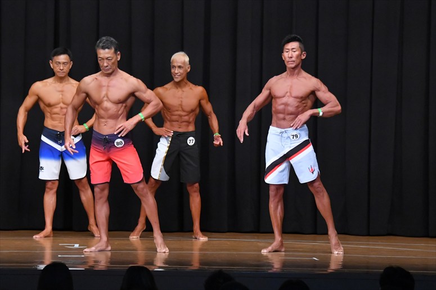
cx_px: 218
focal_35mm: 202
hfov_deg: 10.2
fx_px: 2445
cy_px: 145
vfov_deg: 6.8
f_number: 5.6
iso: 8000
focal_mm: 135
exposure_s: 1/400
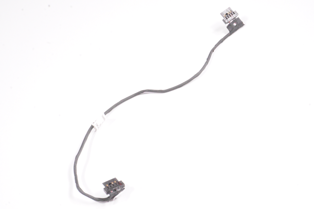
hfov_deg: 31.2
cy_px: 104
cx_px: 157
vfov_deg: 21.0
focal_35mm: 64
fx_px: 562
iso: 12800
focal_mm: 43
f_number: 22
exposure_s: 1/250
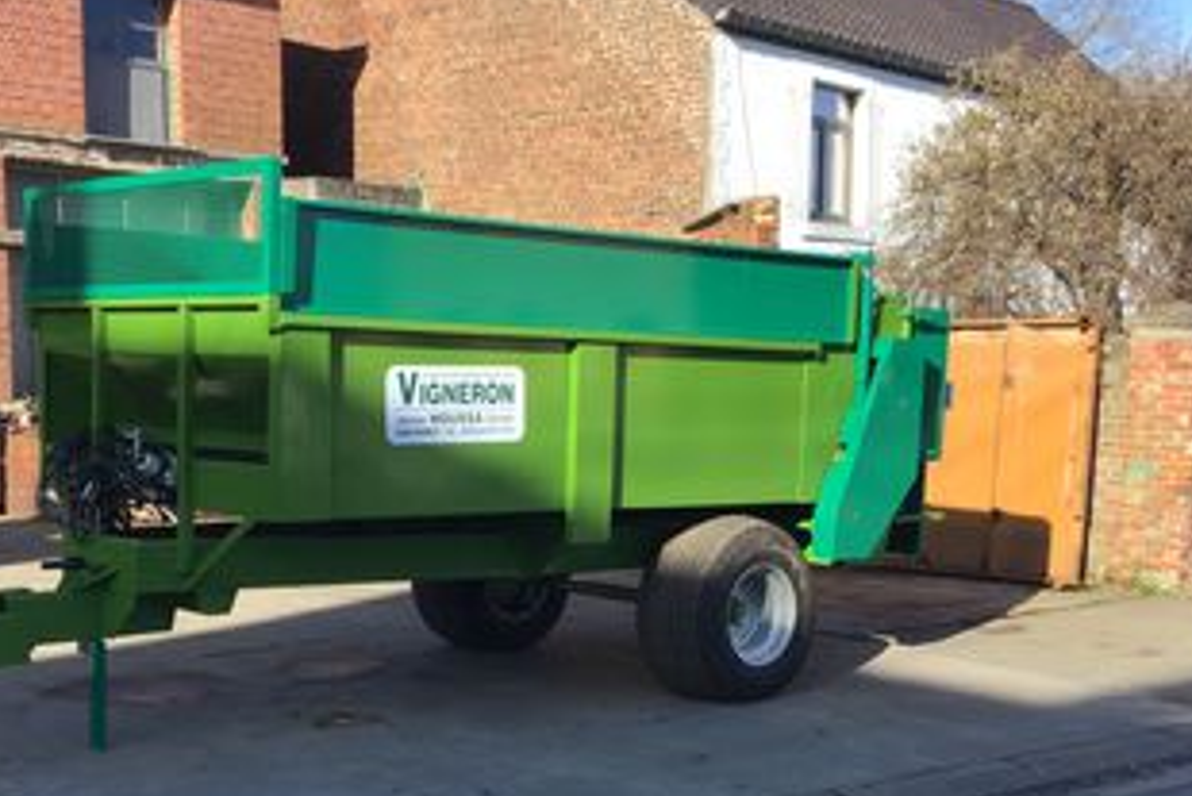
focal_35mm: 52
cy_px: 552
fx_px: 1722
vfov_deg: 25.8
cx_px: 492
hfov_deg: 38.1
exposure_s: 1/539
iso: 25
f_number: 2.4
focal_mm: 3.3
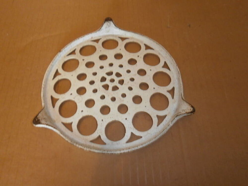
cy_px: 93
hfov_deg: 67.3
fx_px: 186
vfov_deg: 53.1
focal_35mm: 26
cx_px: 124
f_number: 2.8
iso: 200
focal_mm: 4.7
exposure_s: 1/30
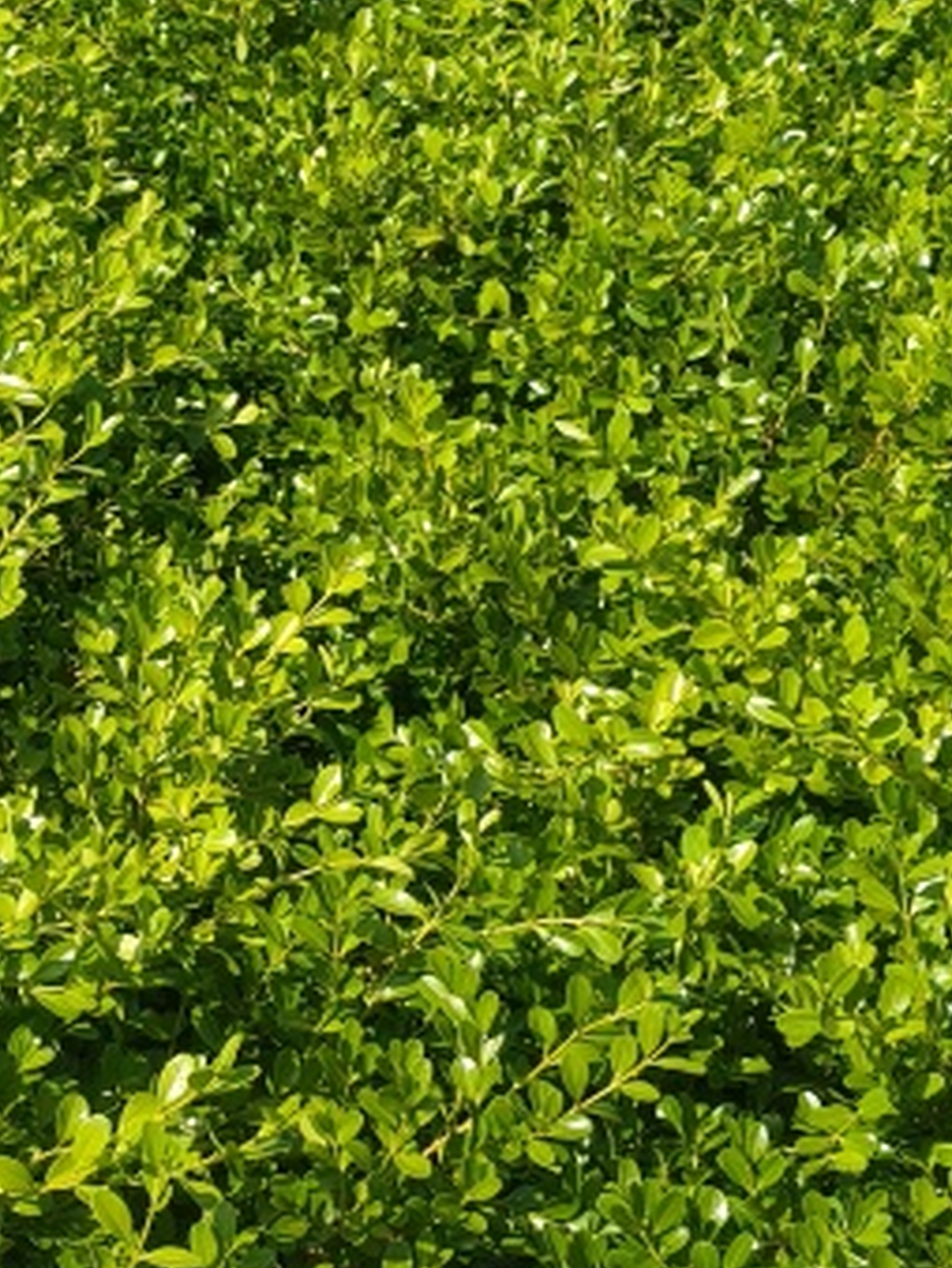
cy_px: 752
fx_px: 3003
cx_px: -26
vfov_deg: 23.8
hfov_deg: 17.5
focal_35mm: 82
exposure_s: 1/1575
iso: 80
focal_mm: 4.84
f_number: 1.8
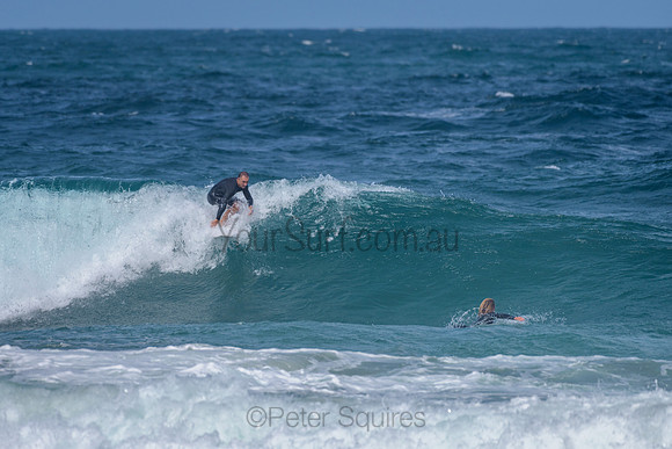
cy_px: 192
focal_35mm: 613
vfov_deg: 2.2
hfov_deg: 3.4
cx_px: 275
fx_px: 11451
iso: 110
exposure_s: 1/2000
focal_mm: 500
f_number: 5.6
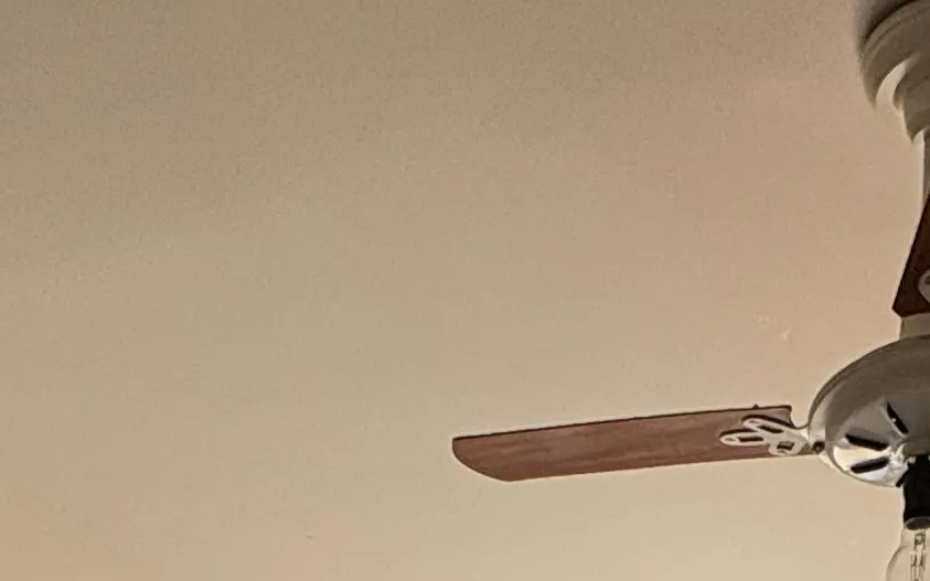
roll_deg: -0.6
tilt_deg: -5.1
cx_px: 463
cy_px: 1640
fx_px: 1800
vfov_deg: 11.9
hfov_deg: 29.0
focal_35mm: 71
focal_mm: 2.22
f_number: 2.2
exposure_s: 1/142
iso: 64
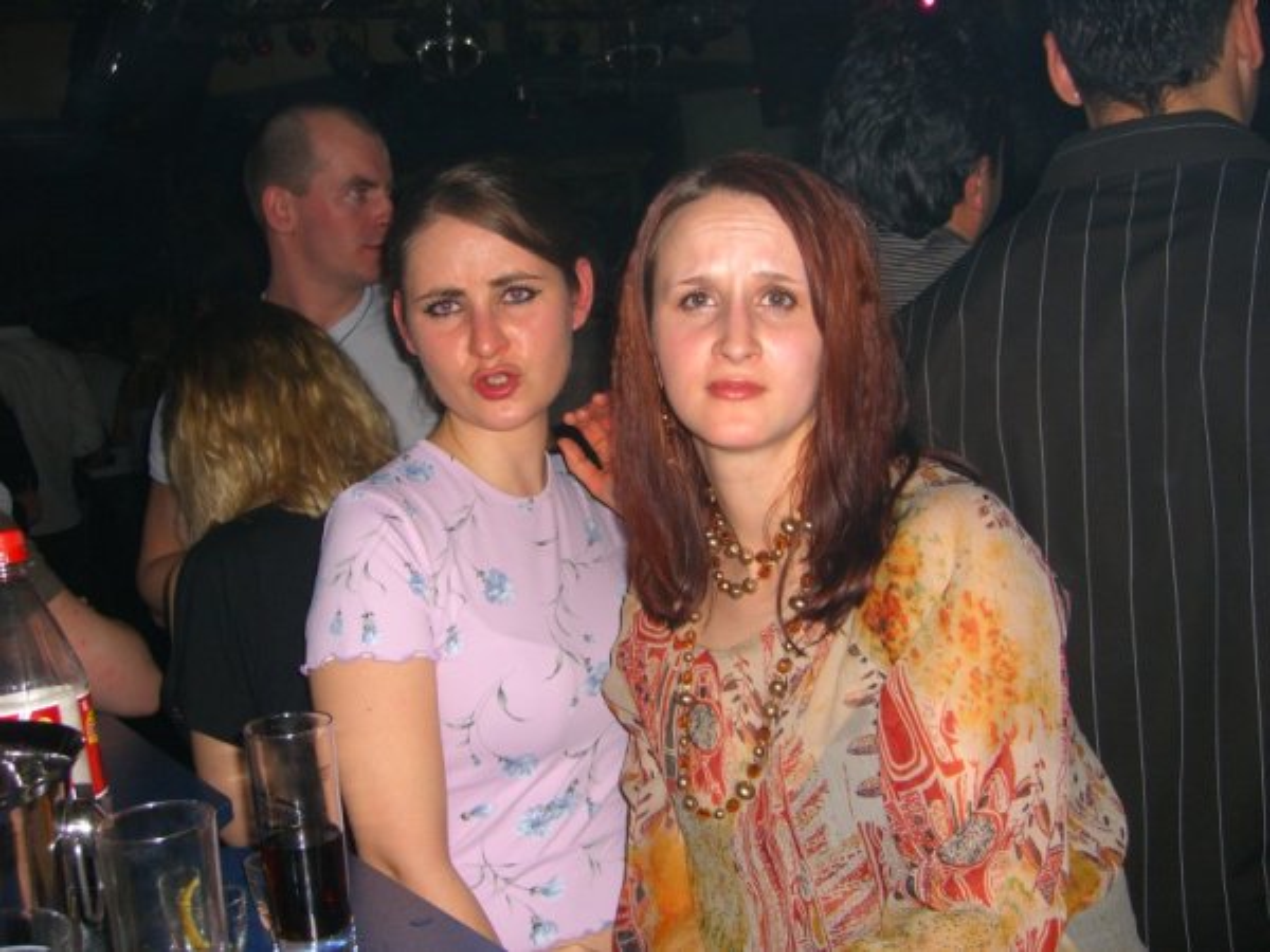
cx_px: 635
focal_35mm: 38
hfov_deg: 49.0
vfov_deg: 37.7
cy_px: 476
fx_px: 1394
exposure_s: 1/60
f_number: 2.8
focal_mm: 7.9
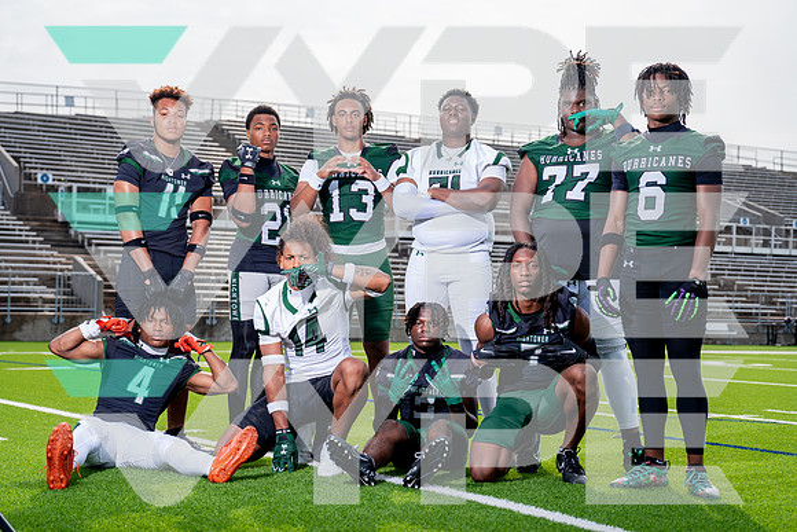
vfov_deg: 20.9
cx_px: 398
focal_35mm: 65
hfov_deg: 31.0
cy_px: 266
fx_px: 1439
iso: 100
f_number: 4
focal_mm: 65
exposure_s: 1/500
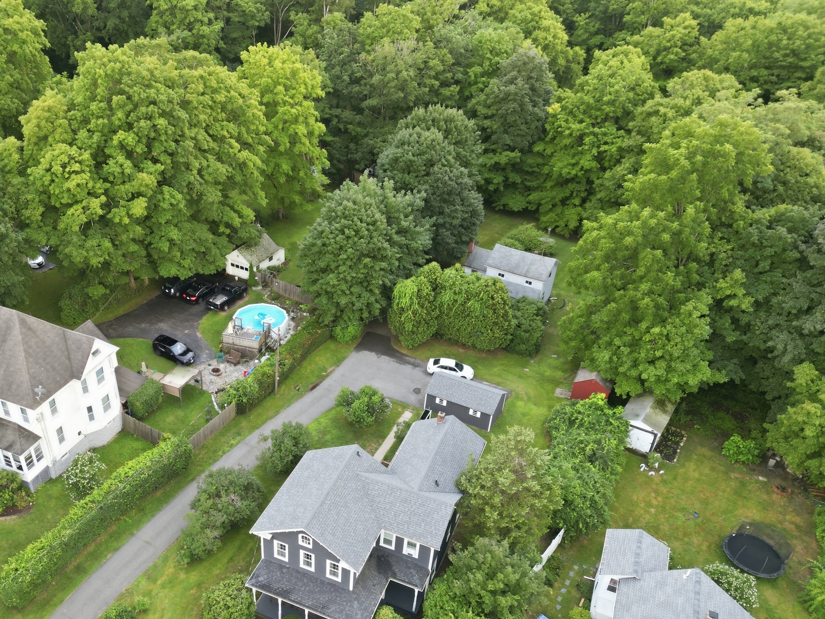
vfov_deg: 45.0
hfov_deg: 57.6
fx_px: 739
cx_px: 310
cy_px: 393
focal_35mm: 31
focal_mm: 6.7
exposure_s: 1/125
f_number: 1.7
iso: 130
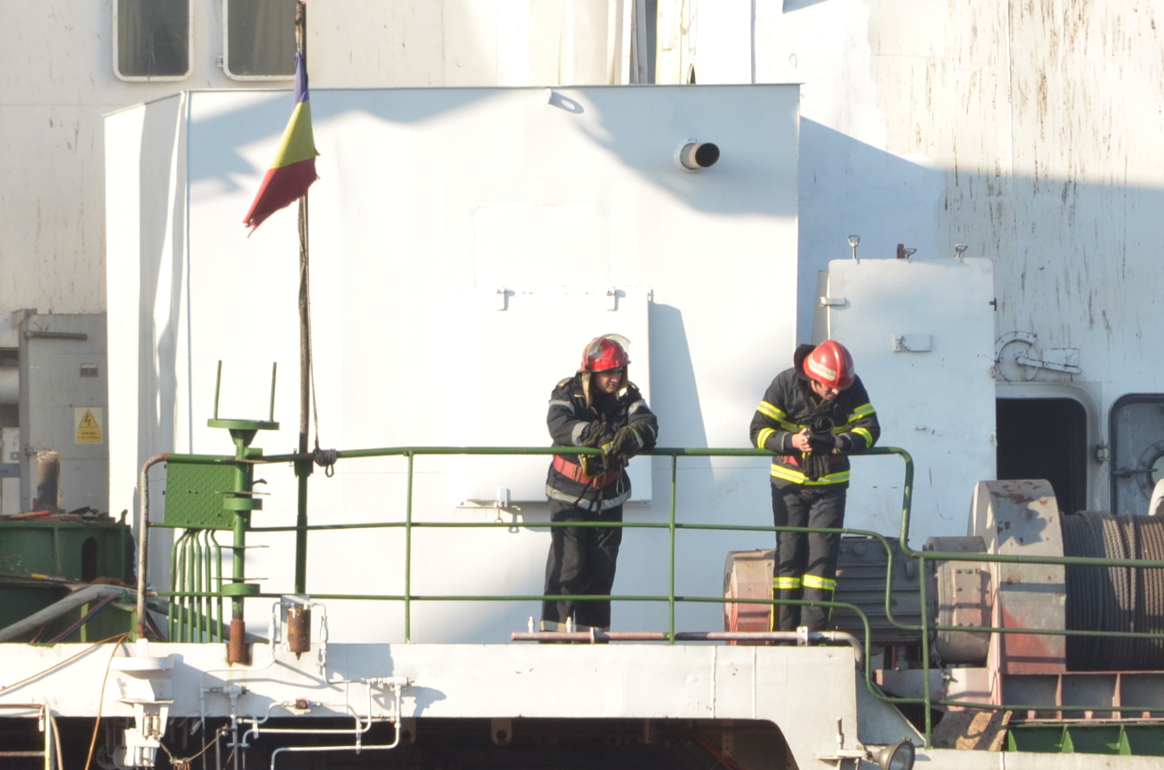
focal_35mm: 511
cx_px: 522
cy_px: 485
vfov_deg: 2.7
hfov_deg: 4.0
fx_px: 16486
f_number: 22
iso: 640
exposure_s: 1/250
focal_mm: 200
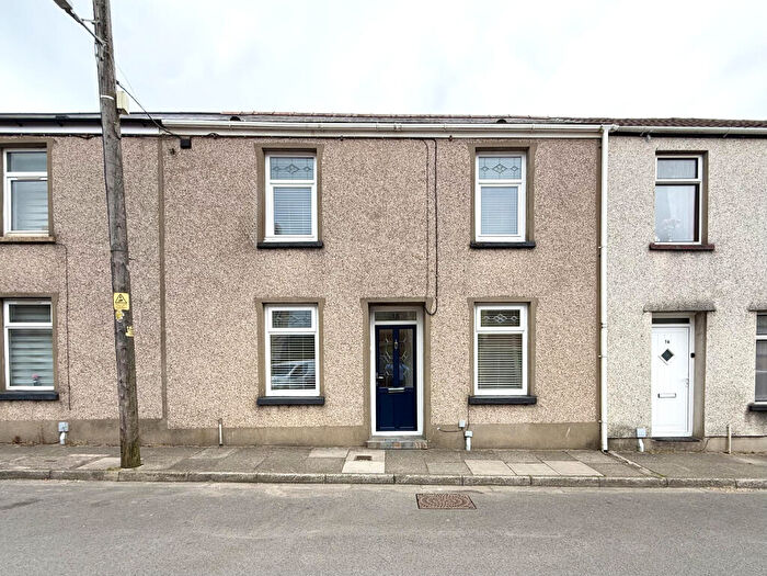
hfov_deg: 102.1
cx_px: 384
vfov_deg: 85.7
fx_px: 310
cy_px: 288
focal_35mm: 14
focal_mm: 2.22
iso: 50
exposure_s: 1/486
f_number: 2.2
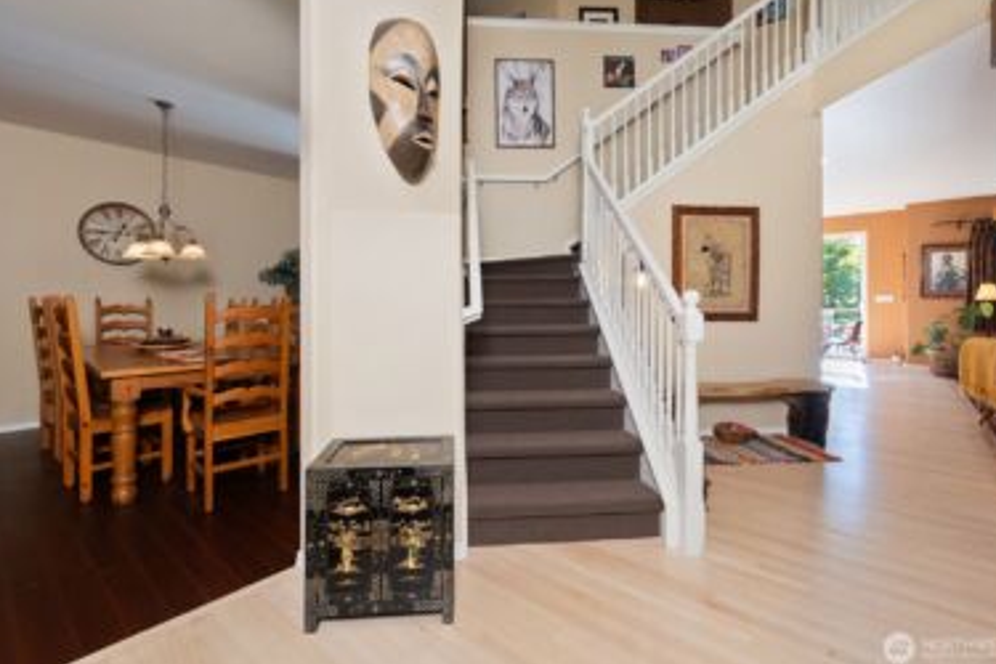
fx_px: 443
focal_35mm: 16
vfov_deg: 73.7
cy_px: 317
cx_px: 505
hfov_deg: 96.7
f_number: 5.6
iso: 400
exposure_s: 1/80
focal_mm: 10
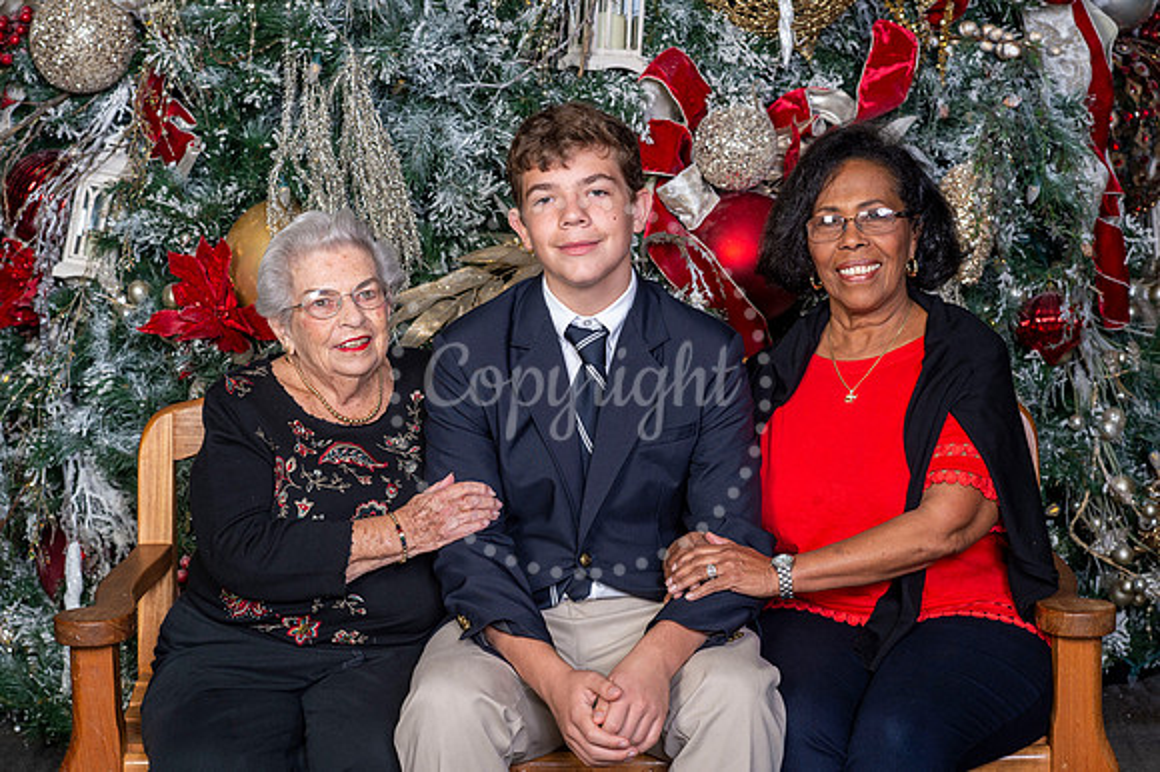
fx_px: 2737
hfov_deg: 23.9
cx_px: 580
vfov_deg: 16.1
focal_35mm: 85
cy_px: 386
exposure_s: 1/125
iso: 400
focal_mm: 85
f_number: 8
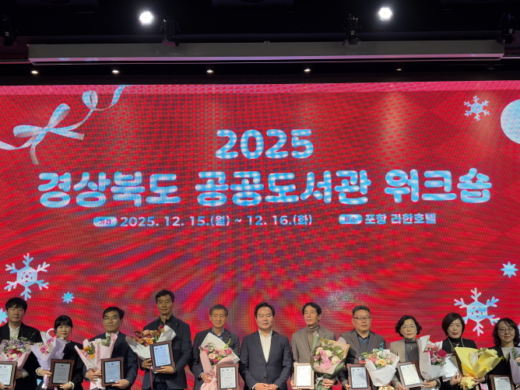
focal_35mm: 46
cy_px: 231
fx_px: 691
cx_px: 272
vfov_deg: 31.4
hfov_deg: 41.2
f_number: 1.6
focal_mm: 5.96
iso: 50
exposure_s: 1/120
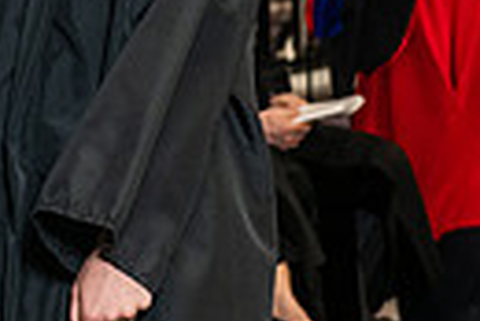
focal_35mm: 276
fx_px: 3684
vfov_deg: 4.9
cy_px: -253
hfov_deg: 7.3
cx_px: -233
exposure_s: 1/200
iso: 2500
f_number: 5
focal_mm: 62
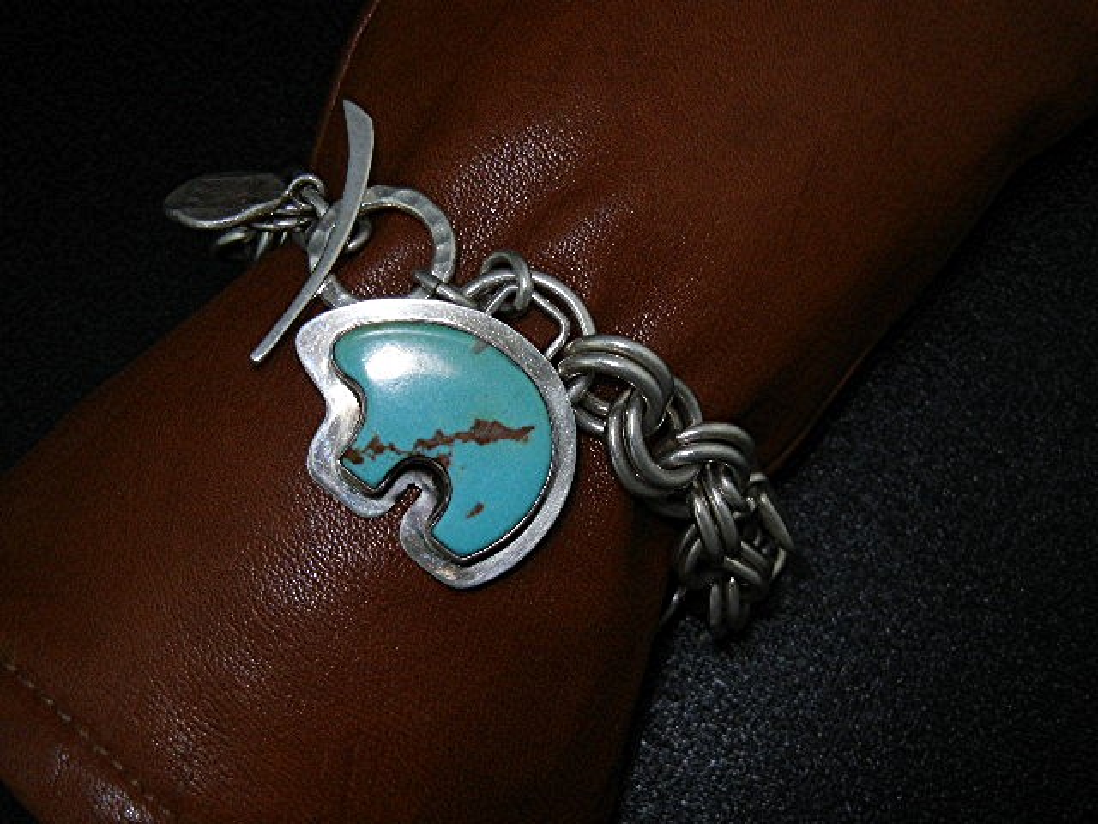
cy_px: 412
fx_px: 1649
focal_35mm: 52
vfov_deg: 28.0
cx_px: 549
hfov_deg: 36.8
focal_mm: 9.3
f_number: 7.8
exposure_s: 1/30
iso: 495
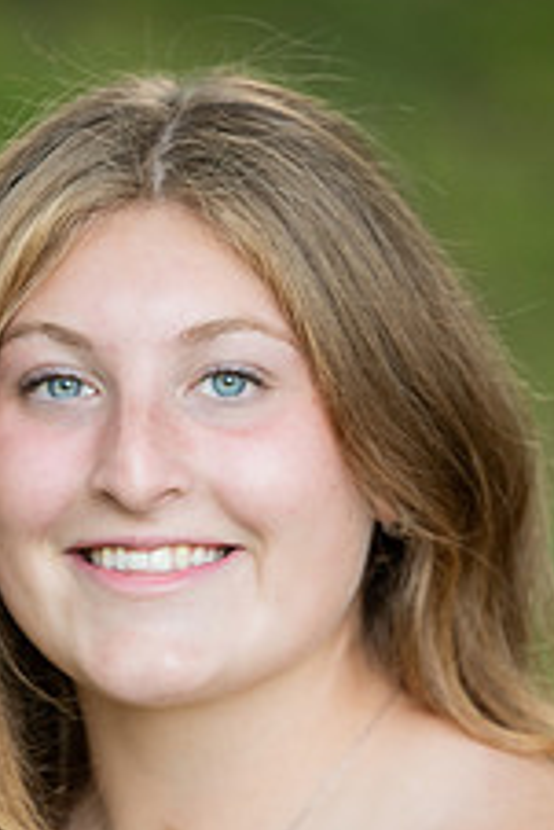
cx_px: 158
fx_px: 8481
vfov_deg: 5.6
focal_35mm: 368
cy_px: 694
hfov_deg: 3.7
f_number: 3.2
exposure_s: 1/200
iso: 1000
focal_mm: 185
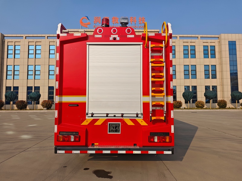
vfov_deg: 58.9
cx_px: 121
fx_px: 161
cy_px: 90
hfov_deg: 73.9
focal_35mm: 23
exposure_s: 1/3157
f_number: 1.6
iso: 50
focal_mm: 6.55
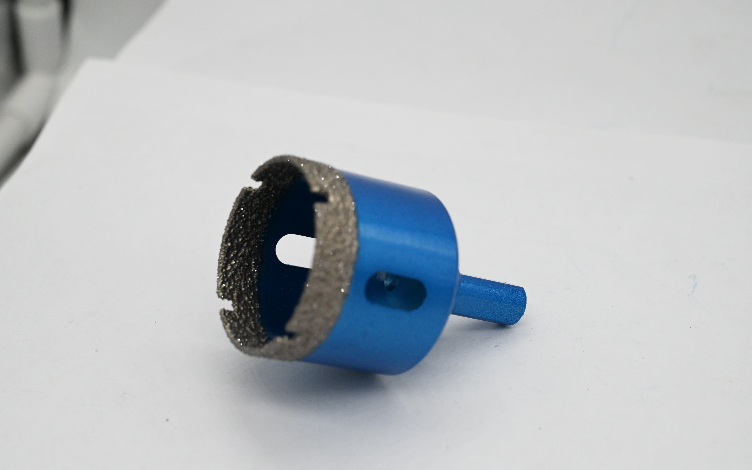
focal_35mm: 72
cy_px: 246
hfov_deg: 28.6
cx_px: 375
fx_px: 1476
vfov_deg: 18.1
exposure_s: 1/1250
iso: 3600
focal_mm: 70
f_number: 8
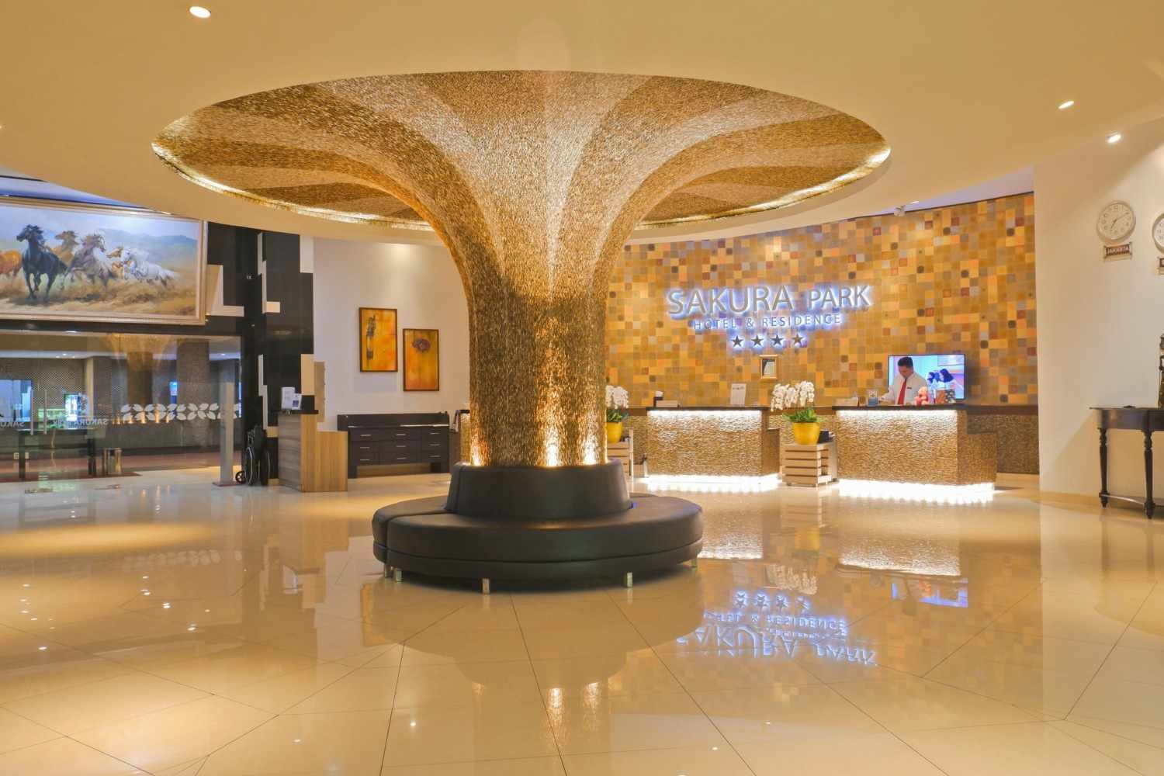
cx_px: 582
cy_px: 388
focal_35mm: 29
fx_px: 938
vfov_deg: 45.0
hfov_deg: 63.7
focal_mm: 19.2
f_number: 8
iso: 320
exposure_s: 1
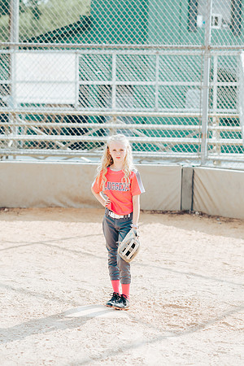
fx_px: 864
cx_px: 122
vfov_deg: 23.9
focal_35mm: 85
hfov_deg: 16.1
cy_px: 183
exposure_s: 1/1250
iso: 160
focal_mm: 85
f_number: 2.8
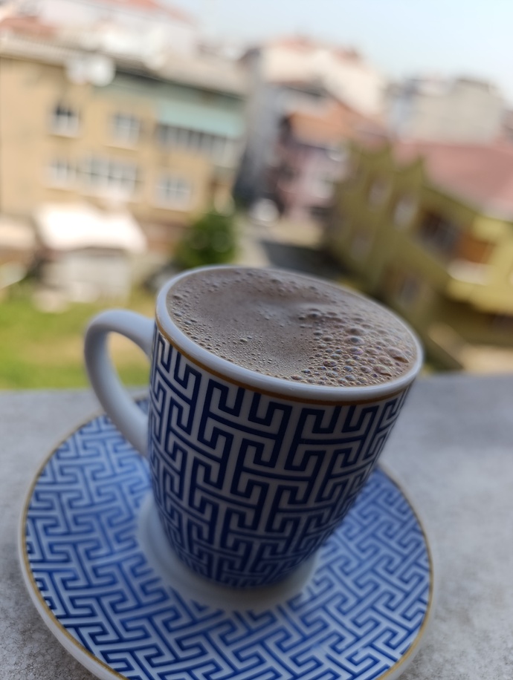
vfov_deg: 73.8
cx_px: 256
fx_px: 453
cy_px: 340
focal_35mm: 23
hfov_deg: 59.0
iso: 50
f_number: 1.6
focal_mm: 6.14
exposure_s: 1/337
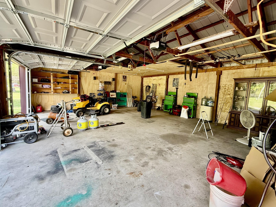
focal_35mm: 15
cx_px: 136
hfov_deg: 98.2
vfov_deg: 81.7
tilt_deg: -5.7
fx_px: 120
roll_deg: -2.8
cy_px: 101
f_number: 2.2
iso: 125
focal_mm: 2.22
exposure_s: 1/99
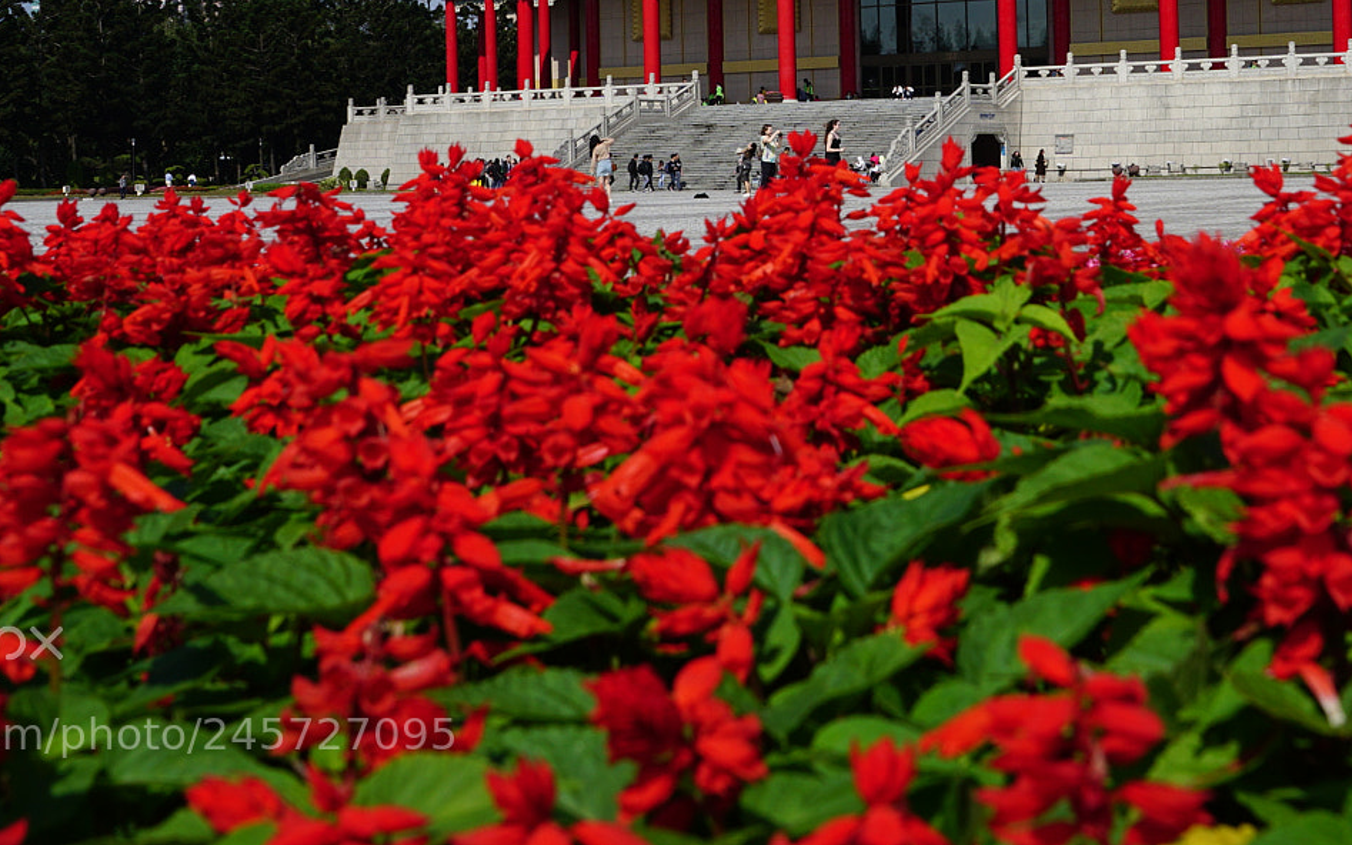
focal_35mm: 62
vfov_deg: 20.5
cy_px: 86
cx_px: 851
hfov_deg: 32.8
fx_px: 2285
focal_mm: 24
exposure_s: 1/400
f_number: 8
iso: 100
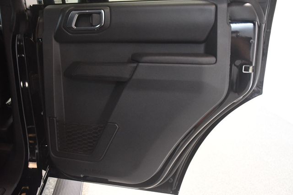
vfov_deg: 38.8
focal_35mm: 34
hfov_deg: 55.8
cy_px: 98
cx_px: 146
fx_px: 277
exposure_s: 1/60
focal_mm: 23
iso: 5000
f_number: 3.8
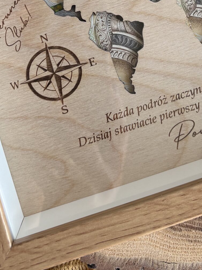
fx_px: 514
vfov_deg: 27.3
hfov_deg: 22.2
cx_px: 120
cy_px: -13
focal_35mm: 66
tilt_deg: -84.2
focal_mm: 5.96
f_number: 1.6
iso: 40
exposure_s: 1/121
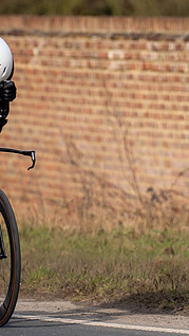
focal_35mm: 661
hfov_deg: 1.8
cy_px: 139
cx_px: -60
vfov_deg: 3.3
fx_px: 5886
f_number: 3.5
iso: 100
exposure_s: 1/800
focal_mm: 200
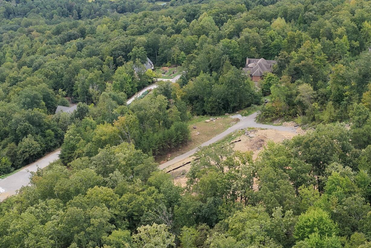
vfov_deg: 23.4
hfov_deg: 34.8
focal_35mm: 57
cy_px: 49
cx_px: 237
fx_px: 587
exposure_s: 1/800
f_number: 2.8
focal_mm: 14.45
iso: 400
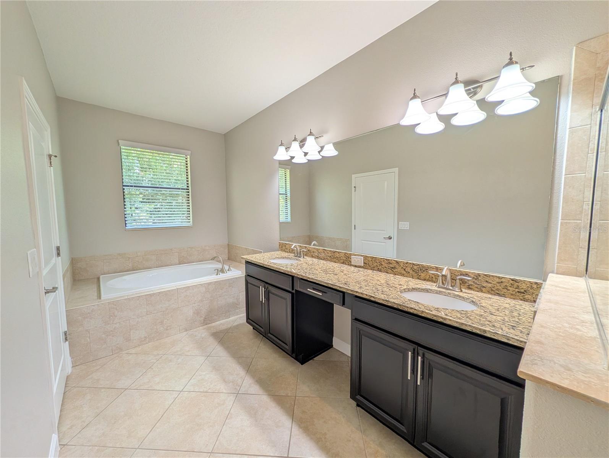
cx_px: 304
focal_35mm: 12
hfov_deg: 110.5
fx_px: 211
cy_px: 229
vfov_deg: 94.6
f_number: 1.7
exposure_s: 1/188
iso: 104
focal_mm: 2.02
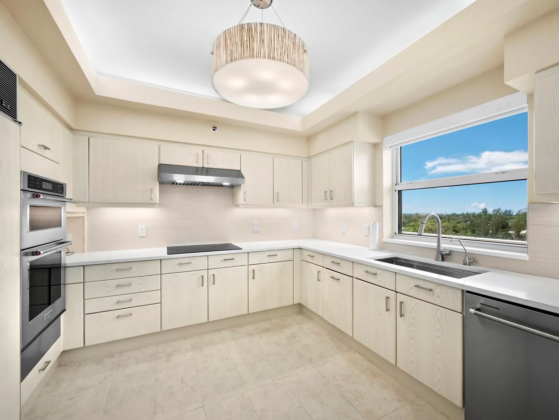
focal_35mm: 14
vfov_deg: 85.7
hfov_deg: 102.0
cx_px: 280
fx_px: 226
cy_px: 210
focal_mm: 7
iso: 400
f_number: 11
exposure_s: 1/8
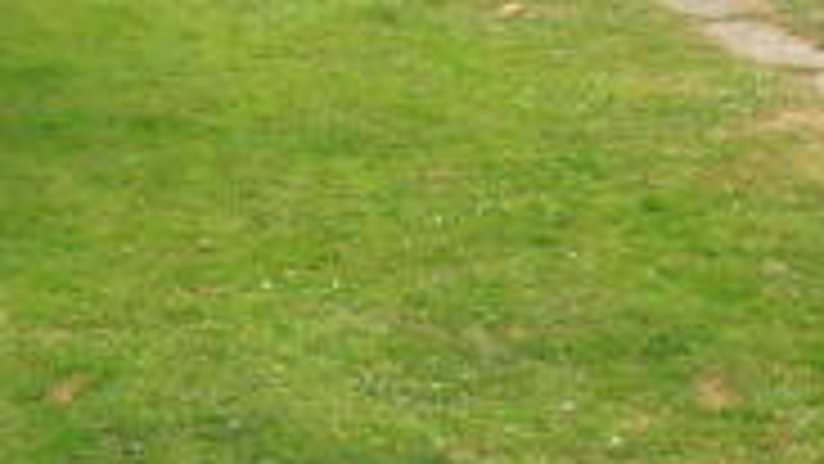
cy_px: 11
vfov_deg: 12.4
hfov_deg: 21.7
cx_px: 664
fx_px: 2120
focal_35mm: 97
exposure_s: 1/144
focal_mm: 5.8
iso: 50
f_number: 5
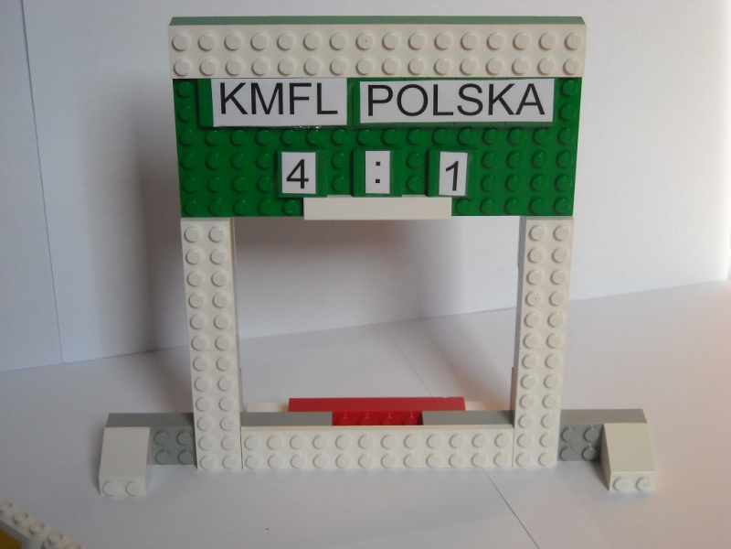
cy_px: 274
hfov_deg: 28.6
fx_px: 1436
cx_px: 366
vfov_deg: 21.6
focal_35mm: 68
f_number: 3.7
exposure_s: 1/250
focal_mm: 11.02
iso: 168
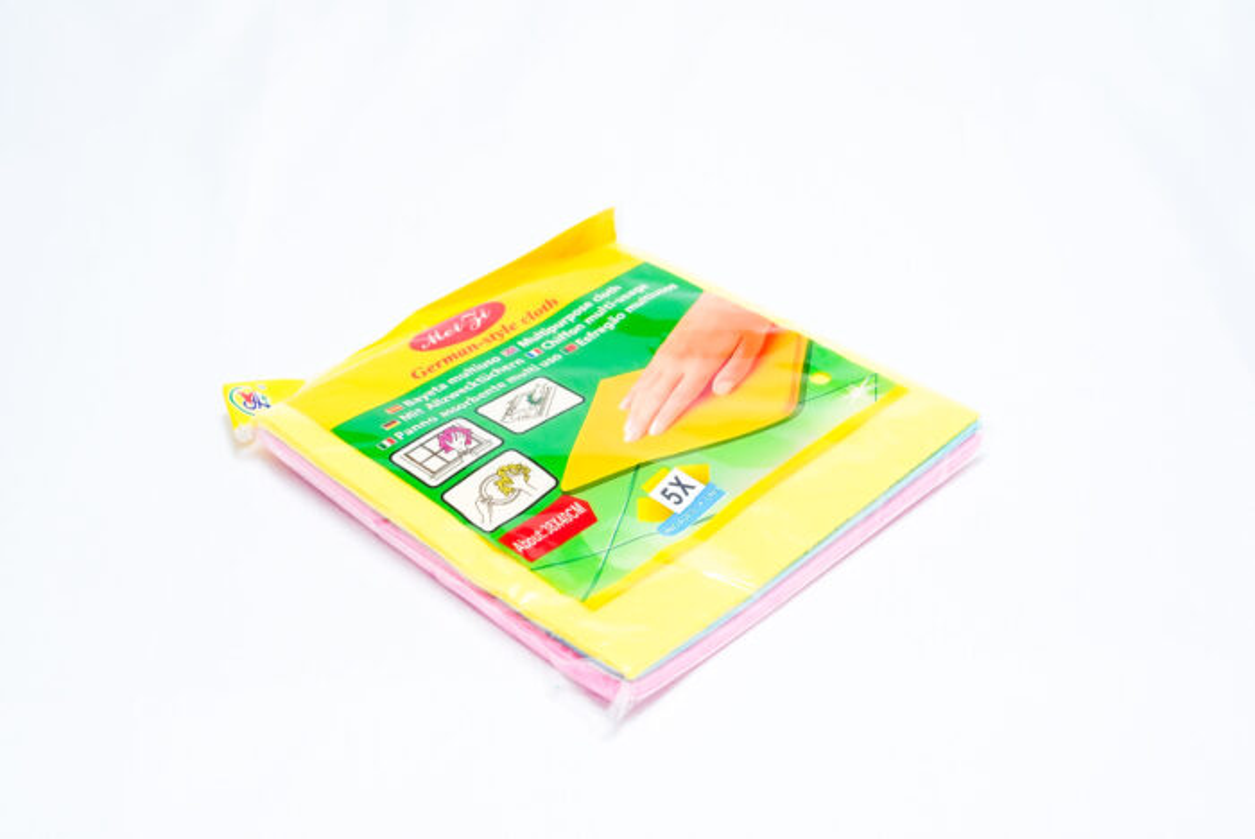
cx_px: 628
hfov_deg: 36.8
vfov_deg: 25.1
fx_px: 1884
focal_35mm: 54
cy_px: 420
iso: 3200
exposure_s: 1/200
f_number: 8
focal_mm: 54
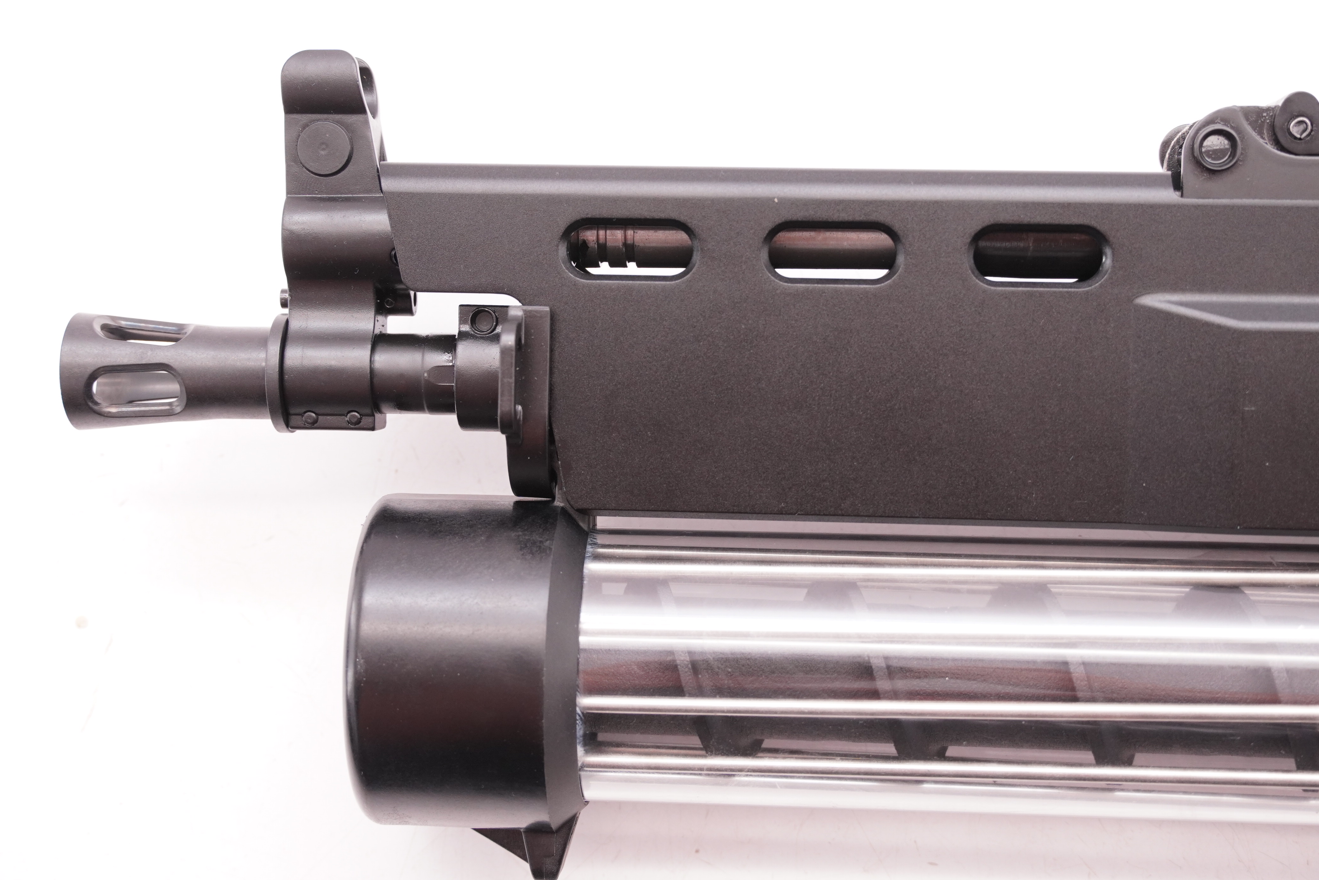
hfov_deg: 36.2
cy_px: 435
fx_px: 2015
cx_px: 659
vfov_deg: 24.6
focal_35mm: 55
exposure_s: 1/125
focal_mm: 36
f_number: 5.6
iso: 1000
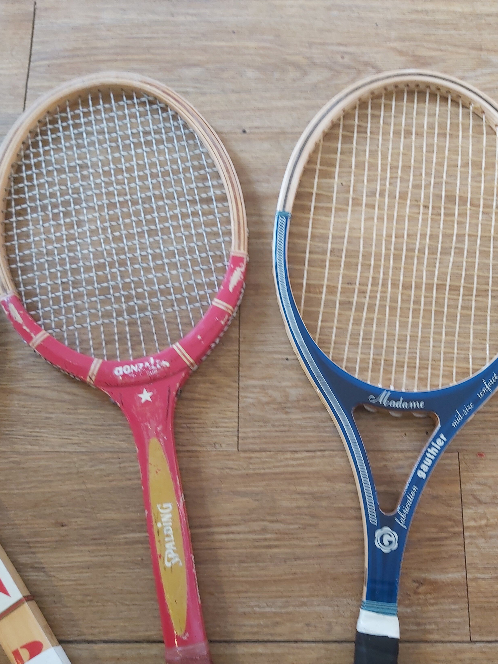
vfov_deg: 56.4
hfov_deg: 43.9
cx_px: 299
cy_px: 401
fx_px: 614
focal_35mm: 32
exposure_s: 1/50
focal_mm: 3.92
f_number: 1.7
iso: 100
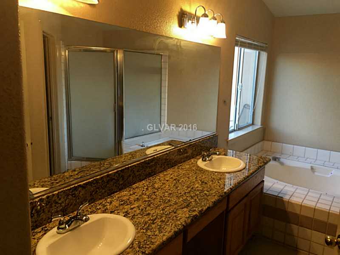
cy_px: 128
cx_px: 170
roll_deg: -1.5
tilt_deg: -10.0
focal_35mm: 29
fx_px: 285
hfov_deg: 61.7
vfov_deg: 48.2
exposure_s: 1/15
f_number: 2.2
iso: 40
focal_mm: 4.15
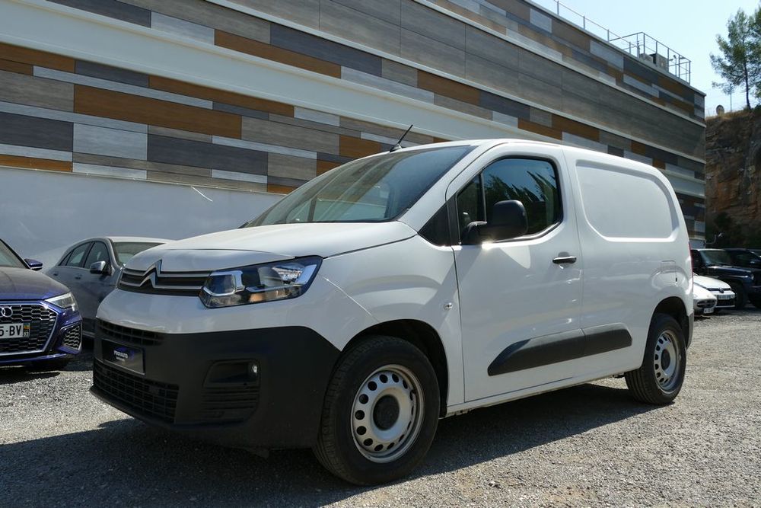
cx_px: 380
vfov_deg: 43.6
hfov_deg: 61.9
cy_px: 254
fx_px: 634
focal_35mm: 30
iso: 125
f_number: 3
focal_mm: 11.1
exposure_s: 1/1600
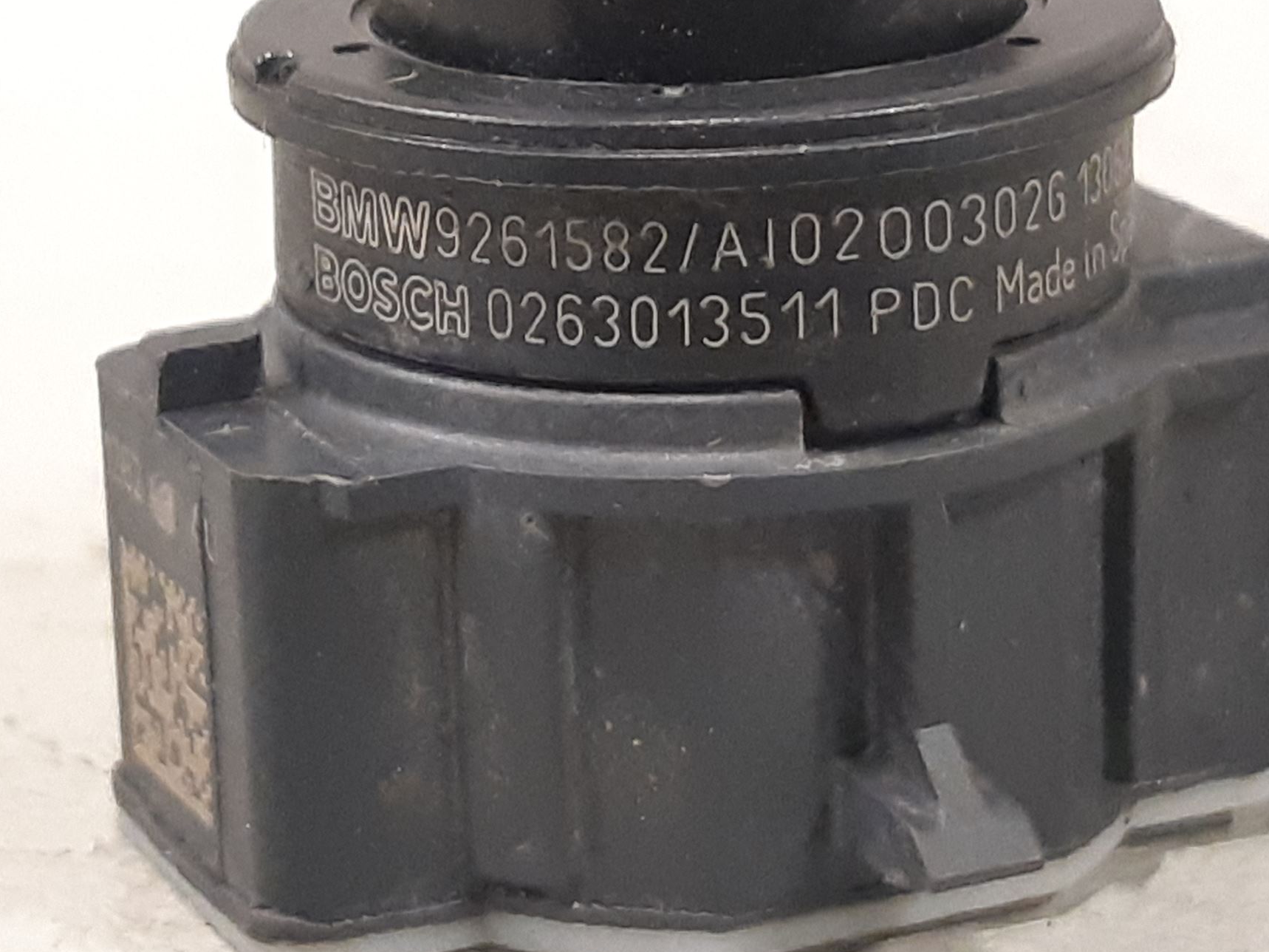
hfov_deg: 58.3
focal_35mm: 31
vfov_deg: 45.3
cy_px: 415
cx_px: 586
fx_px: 1136
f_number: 1.7
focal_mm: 3.93
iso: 250
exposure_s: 1/33
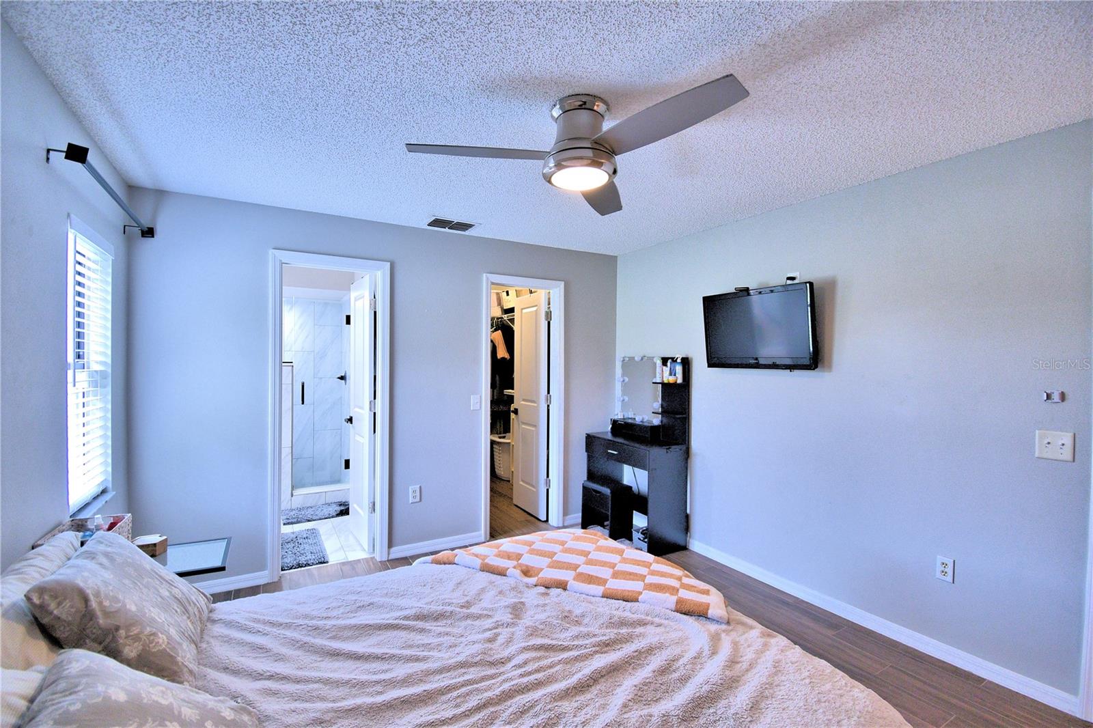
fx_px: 455
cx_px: 546
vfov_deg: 77.3
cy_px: 364
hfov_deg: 100.4
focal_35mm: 15
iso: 500
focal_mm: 10
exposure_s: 1/30
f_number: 4.5
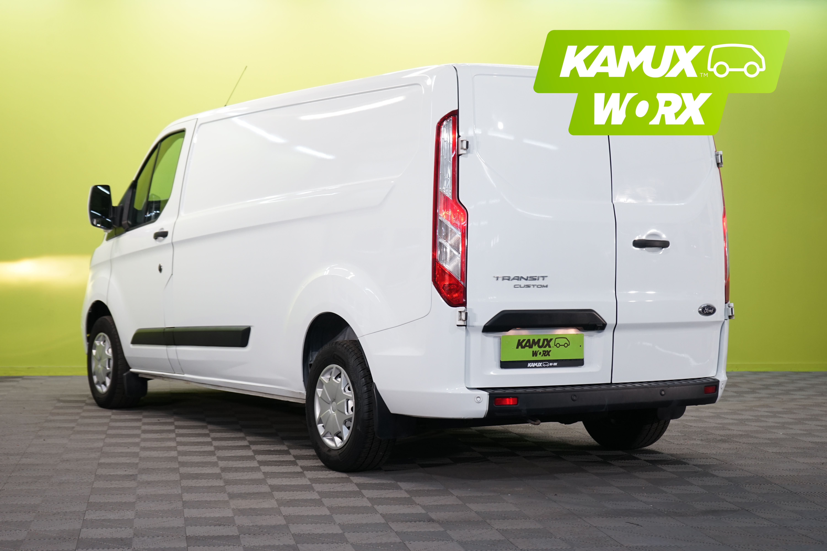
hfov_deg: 31.9
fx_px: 1447
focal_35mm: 63
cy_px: 276
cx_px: 414
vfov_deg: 21.6
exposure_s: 1/40
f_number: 5.6
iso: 500
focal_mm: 63
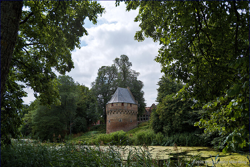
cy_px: 84
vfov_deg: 56.2
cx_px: 125
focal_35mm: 22
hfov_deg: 77.3
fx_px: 156
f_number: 5
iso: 200
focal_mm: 15
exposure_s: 1/1600
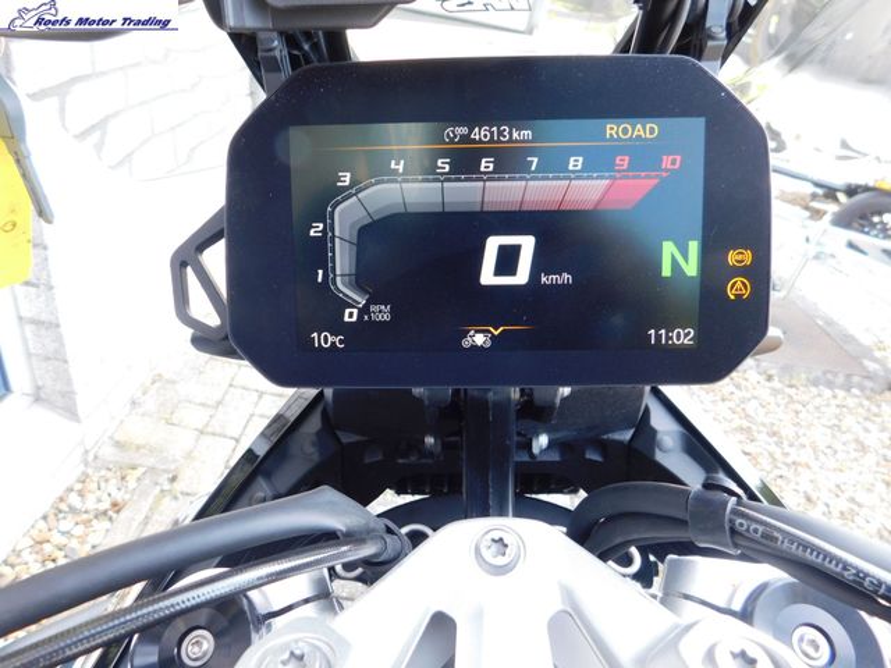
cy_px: 334
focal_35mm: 23
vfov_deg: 58.9
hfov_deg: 73.9
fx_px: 592
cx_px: 446
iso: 125
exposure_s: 1/50
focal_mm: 4
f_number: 3
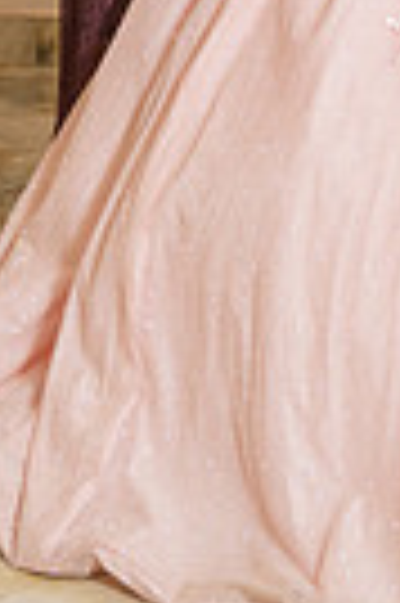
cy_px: -201
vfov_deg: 13.3
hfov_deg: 9.0
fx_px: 2473
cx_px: 575
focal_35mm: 148
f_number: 2.8
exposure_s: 1/200
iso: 320
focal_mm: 29
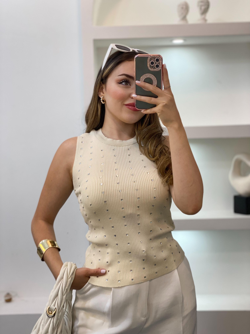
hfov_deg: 28.0
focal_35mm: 52
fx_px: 501
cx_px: 125
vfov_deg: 36.8
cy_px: 167
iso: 100
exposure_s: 1/122
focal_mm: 6
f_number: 2
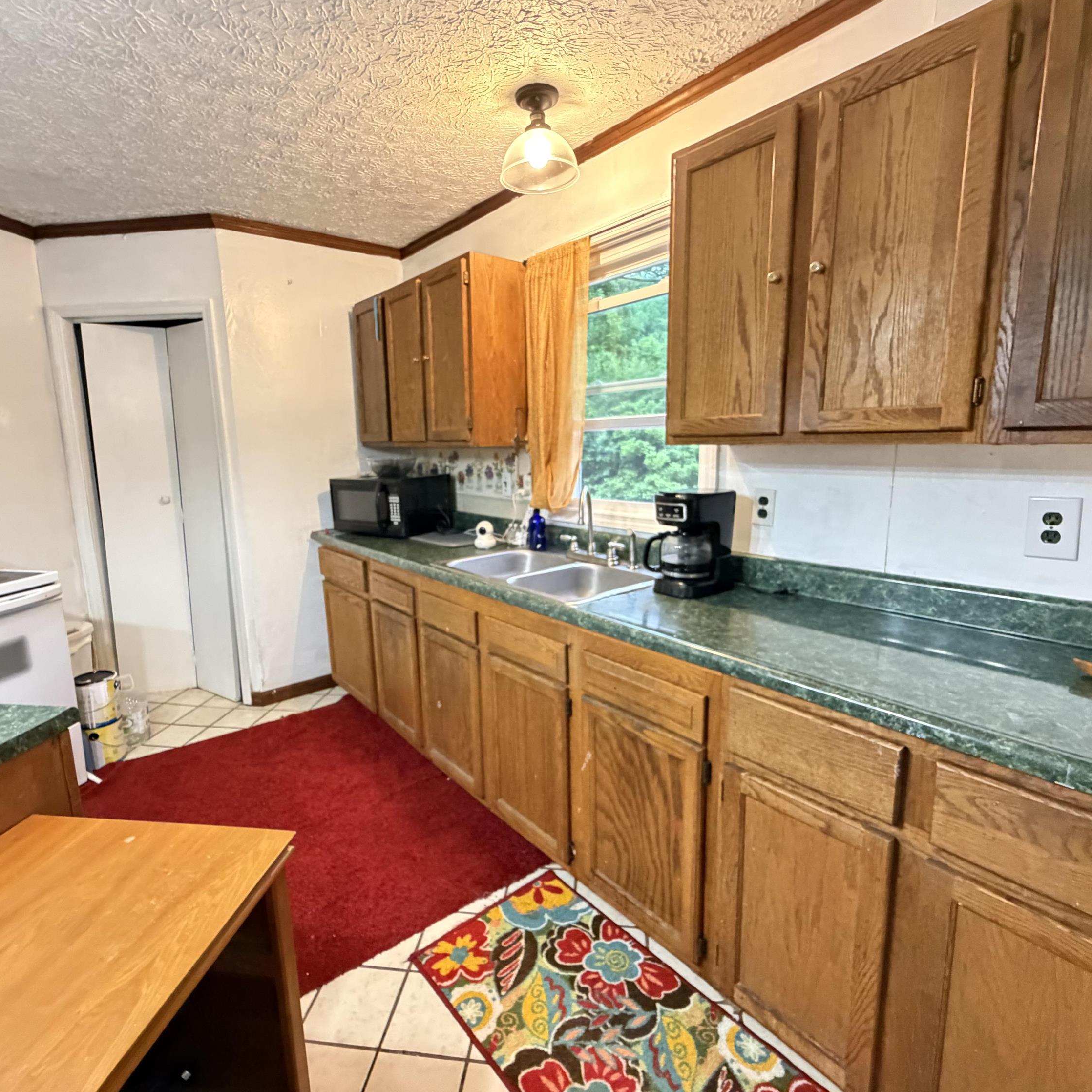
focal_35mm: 17
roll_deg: +1.5
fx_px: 607
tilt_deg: -9.8
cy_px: 545
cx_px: 530
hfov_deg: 83.9
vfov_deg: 84.0
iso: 1000
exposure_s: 1/40
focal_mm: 2.22
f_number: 2.2
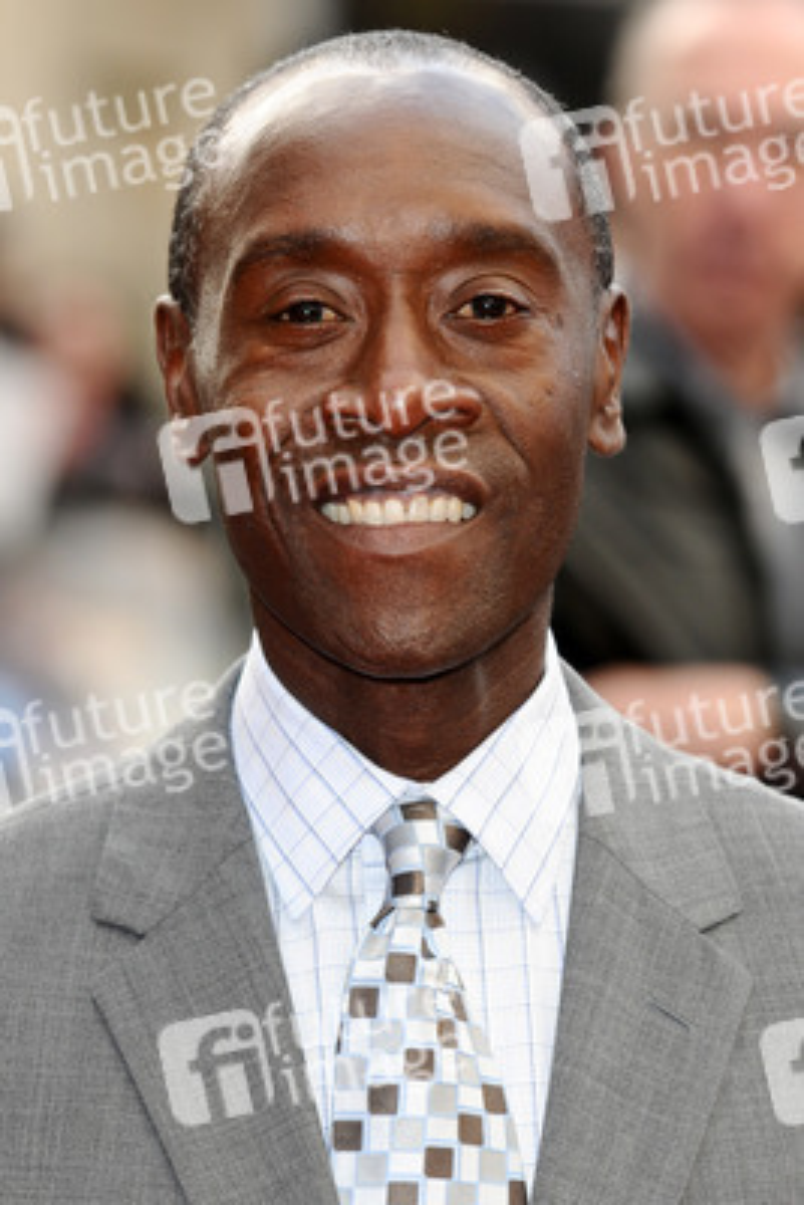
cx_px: 402
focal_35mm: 195
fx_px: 6526
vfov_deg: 10.5
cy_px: 602
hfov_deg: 7.0
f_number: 4.5
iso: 320
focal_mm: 130
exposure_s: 1/250
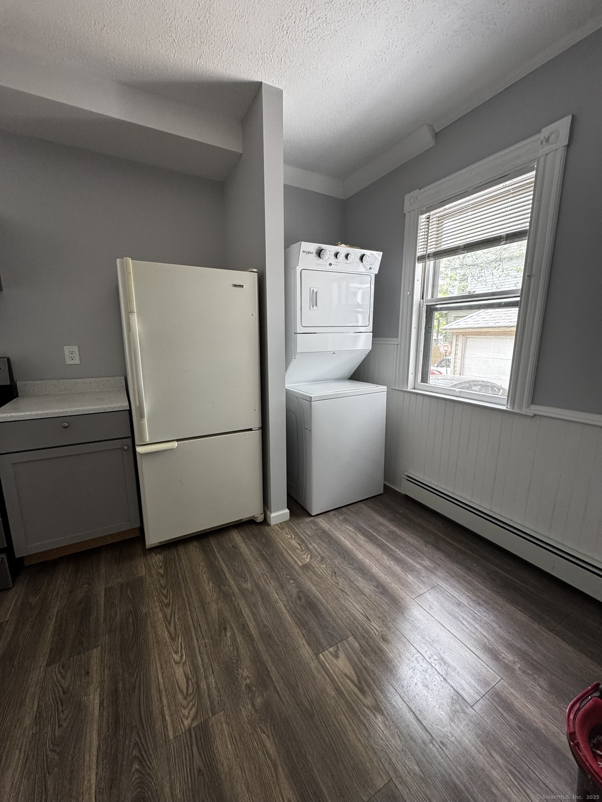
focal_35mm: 14
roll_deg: -0.9
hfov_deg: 85.7
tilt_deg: -11.6
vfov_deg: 102.1
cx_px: 301
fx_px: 325
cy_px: 401
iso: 250
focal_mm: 2.22
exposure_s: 1/99
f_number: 2.2
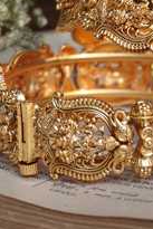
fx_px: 929
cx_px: 141
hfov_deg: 9.4
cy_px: 53
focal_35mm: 146
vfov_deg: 14.0
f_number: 6.3
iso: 100
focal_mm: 38
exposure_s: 1/160
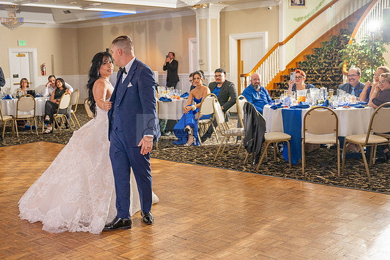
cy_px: 124
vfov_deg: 28.6
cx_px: 135
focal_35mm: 47
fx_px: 509
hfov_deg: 41.4
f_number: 3.2
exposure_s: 1/160
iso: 640
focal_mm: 36
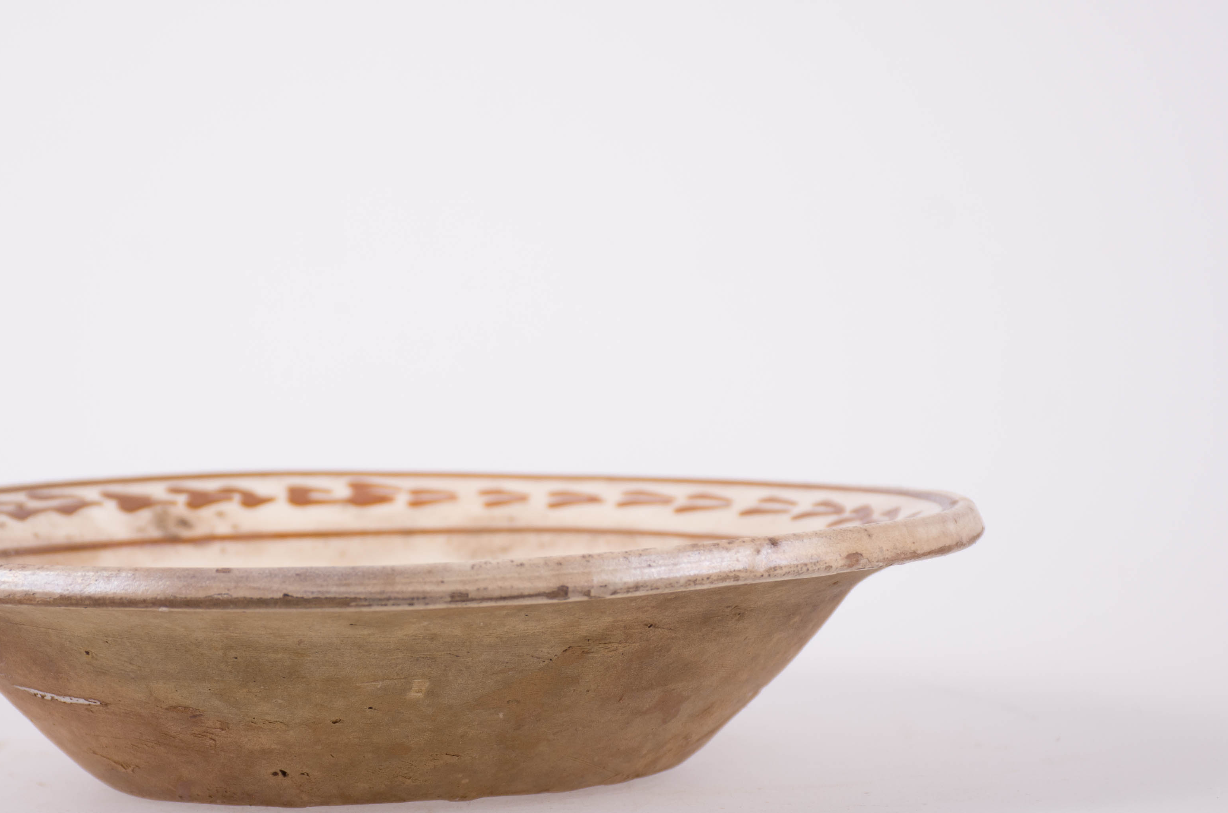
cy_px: 562
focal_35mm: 191
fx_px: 6502
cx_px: 411
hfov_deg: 10.8
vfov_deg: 7.2
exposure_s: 1/200
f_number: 6.3
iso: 100
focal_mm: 80
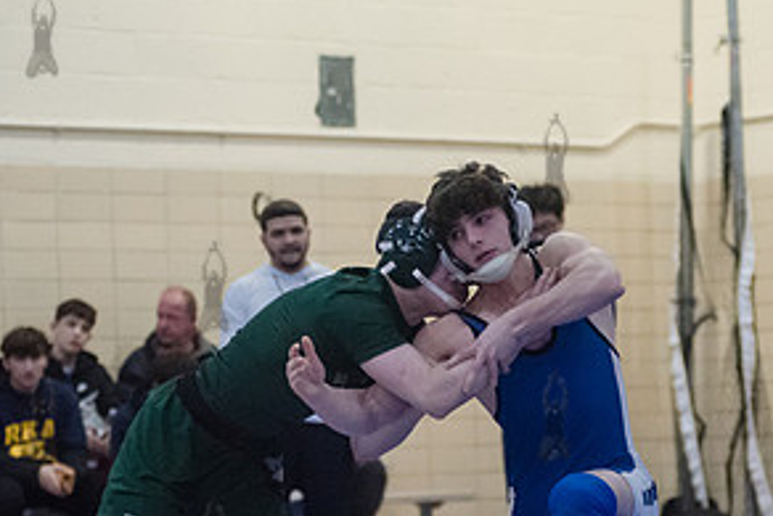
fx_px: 3738
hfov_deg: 11.8
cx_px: 553
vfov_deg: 7.9
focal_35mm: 174
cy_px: 414
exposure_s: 1/400
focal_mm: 80
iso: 8000
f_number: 3.2
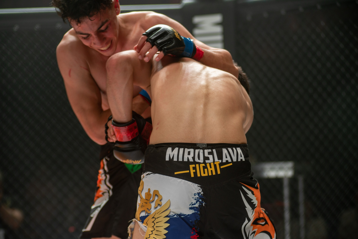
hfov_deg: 20.4
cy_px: 120
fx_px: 995
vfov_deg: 13.7
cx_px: 179
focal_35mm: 100
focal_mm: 100
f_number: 4
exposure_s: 1/320
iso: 500
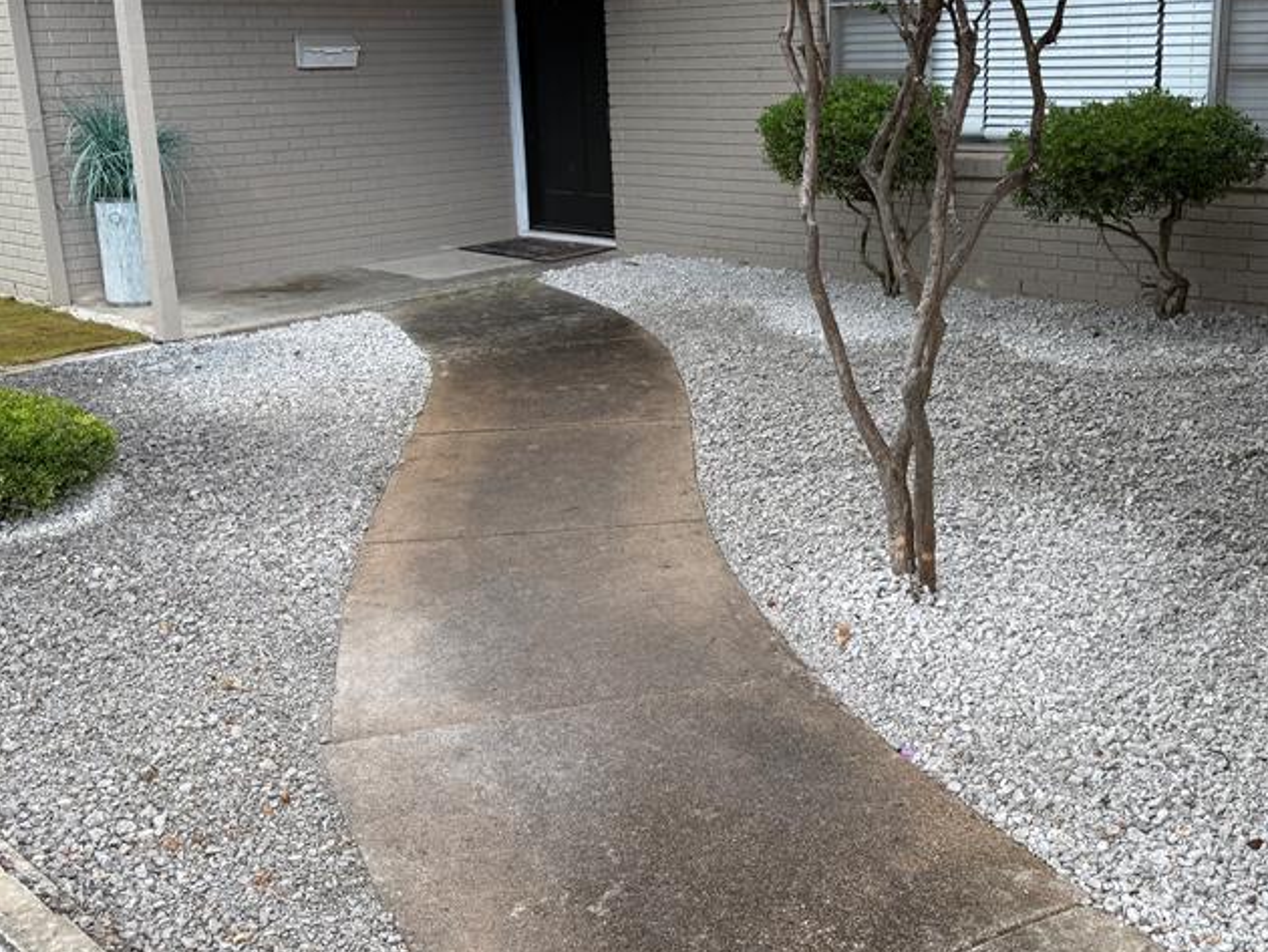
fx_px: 1429
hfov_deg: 47.8
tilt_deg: -14.6
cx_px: 674
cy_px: 396
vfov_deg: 36.7
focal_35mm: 39
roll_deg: +2.3
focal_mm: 6.76
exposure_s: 1/715
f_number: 1.78
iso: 80
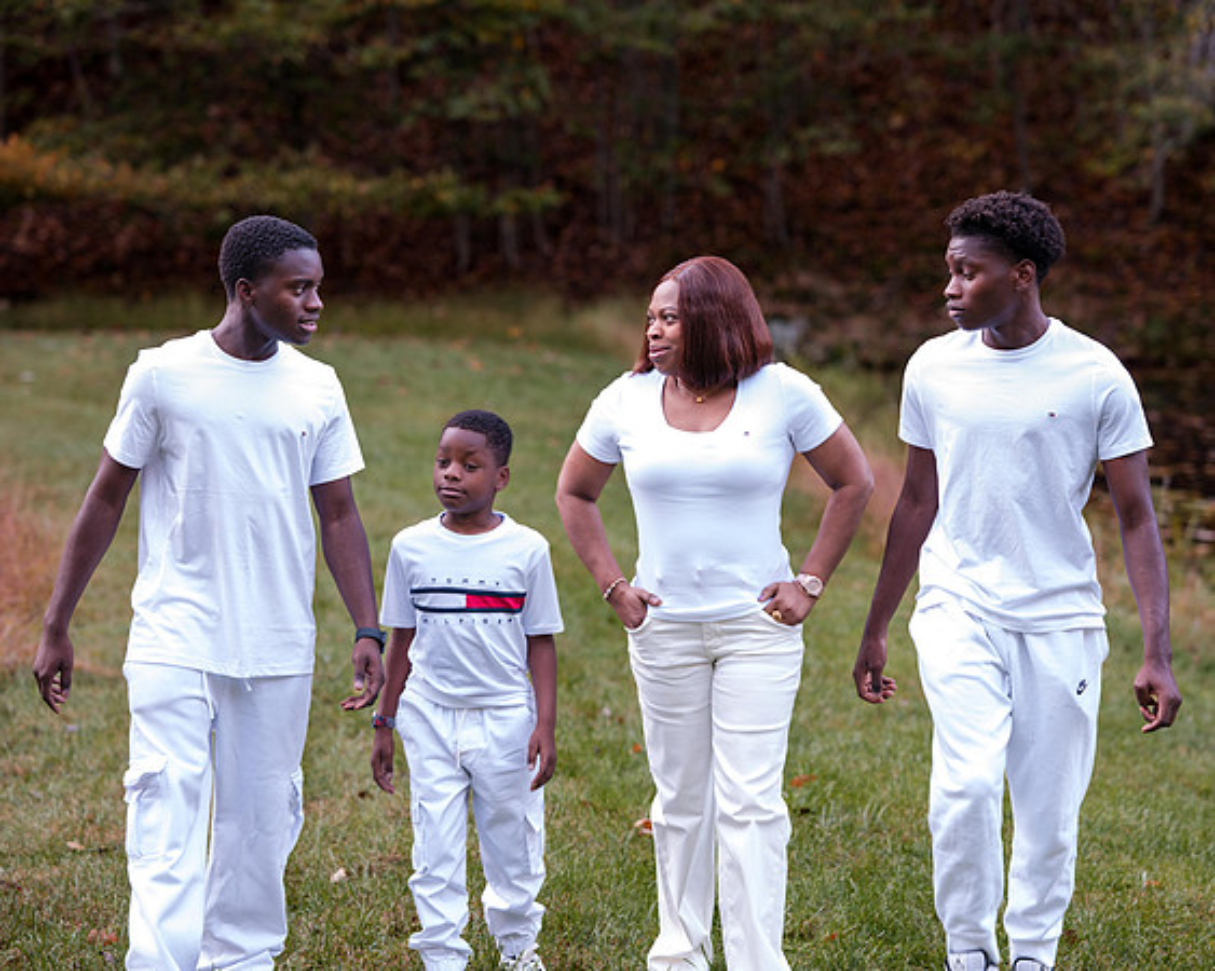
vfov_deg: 16.0
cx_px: 653
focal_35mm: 96
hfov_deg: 19.9
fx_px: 3455
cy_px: 486
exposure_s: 1/80
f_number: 2.5
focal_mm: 85
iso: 250
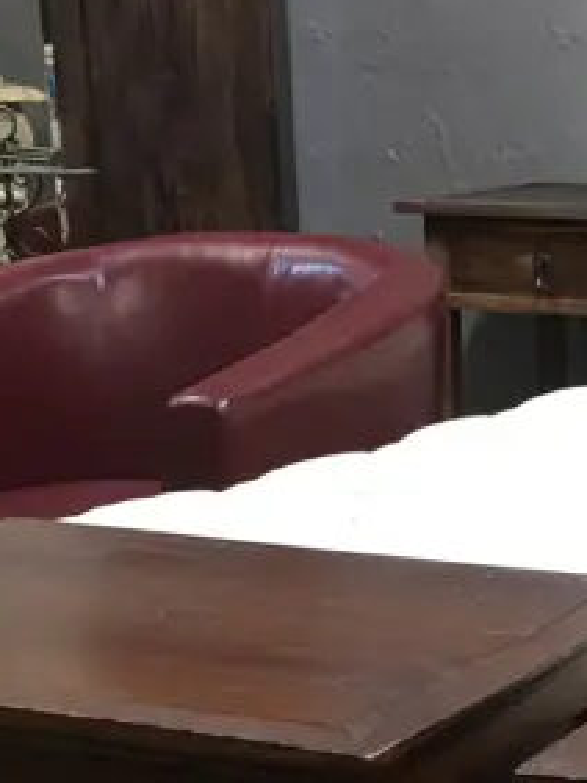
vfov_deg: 17.2
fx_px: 2376
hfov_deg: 13.9
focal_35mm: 105
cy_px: 1115
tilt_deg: -22.5
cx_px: 598
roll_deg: -1.6
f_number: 2.2
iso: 50
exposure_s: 1/17
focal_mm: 4.15
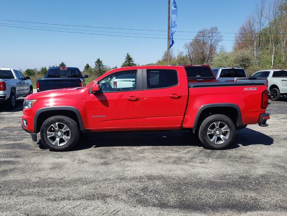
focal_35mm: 26
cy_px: 108
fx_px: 216
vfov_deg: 53.1
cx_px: 144
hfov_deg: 67.3
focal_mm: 4.3
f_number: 2.4
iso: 50
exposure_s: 1/1239
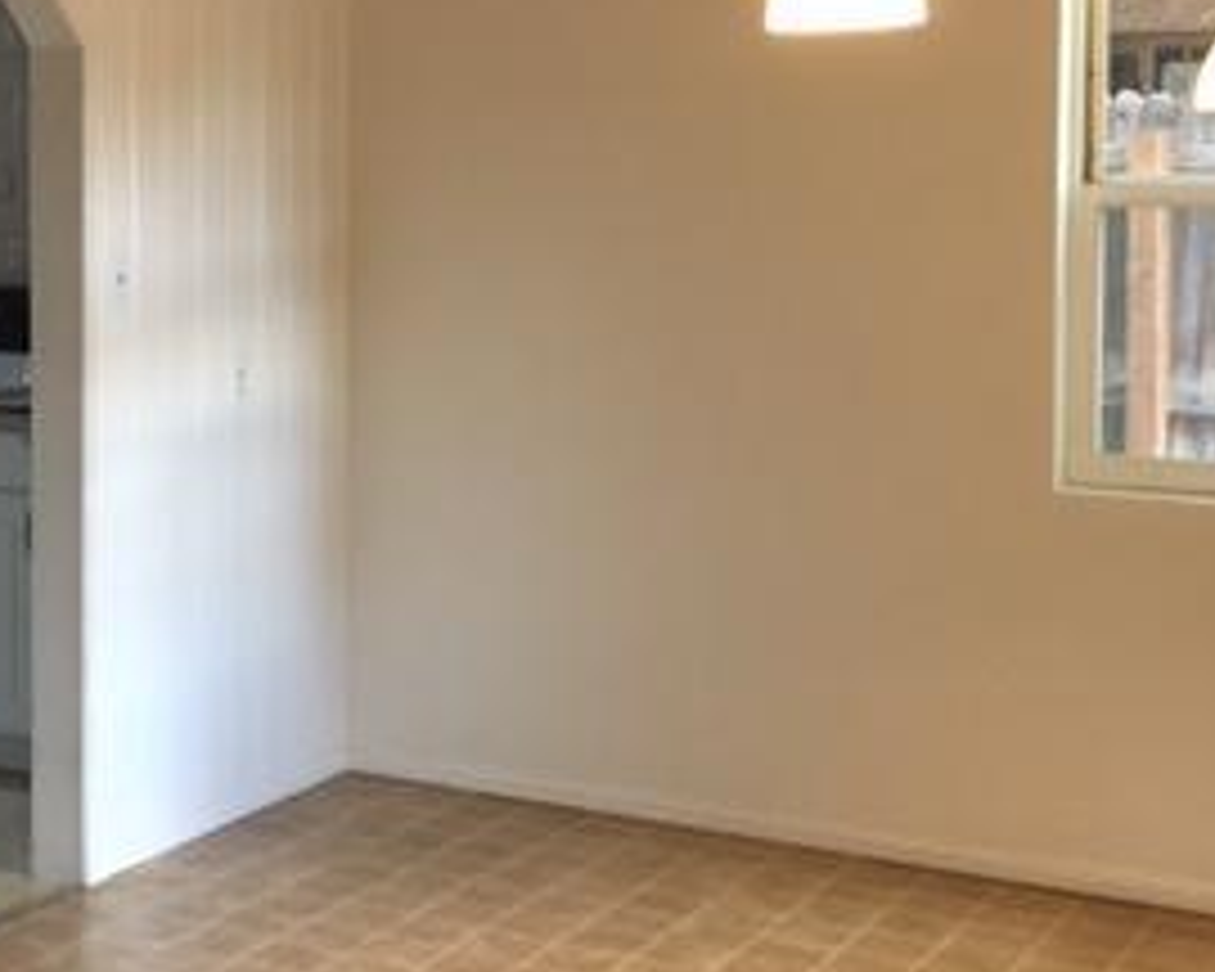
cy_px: 261
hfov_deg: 27.1
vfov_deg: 22.6
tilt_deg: -1.9
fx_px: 2409
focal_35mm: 67
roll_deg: -0.4
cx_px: 81
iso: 80
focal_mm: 4.15
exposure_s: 1/10
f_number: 2.2
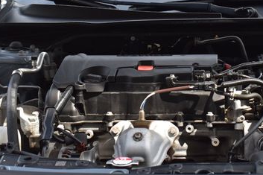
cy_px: 31
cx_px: 198
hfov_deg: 23.2
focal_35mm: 87
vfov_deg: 15.6
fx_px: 635
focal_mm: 32
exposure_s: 1/160
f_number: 10
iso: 400
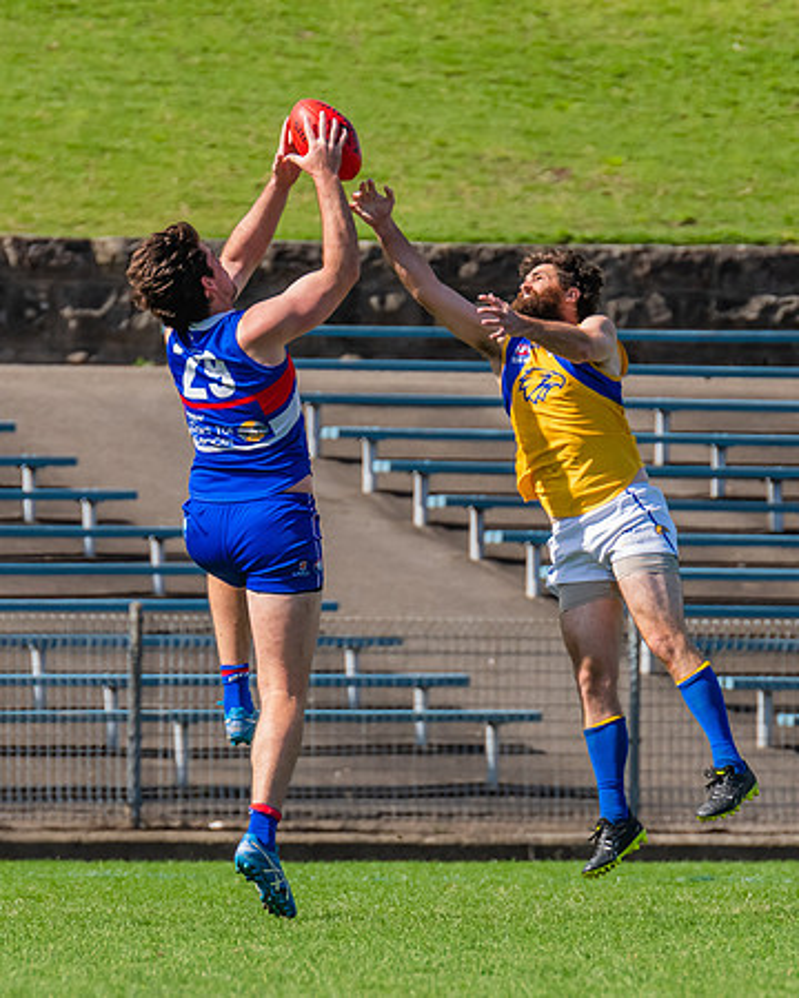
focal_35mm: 894
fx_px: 26432
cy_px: 557
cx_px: 348
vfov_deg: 2.2
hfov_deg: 1.7
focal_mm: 420
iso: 800
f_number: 7.1
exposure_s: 1/1600
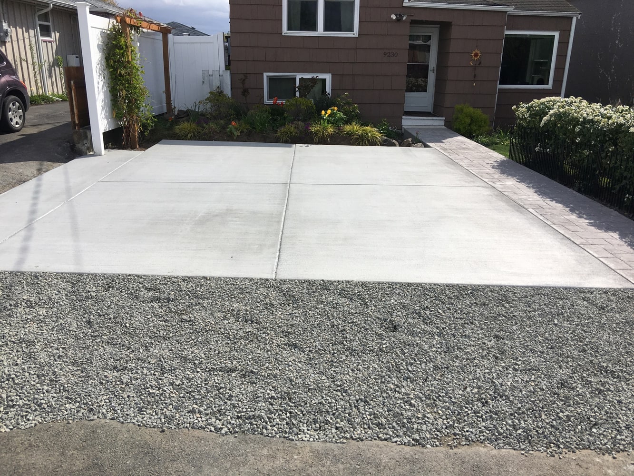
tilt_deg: -17.4
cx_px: 317
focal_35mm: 29
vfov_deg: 48.2
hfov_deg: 61.7
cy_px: 238
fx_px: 531
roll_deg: -1.2
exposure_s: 1/2747
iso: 25
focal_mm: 4.15
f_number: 2.2
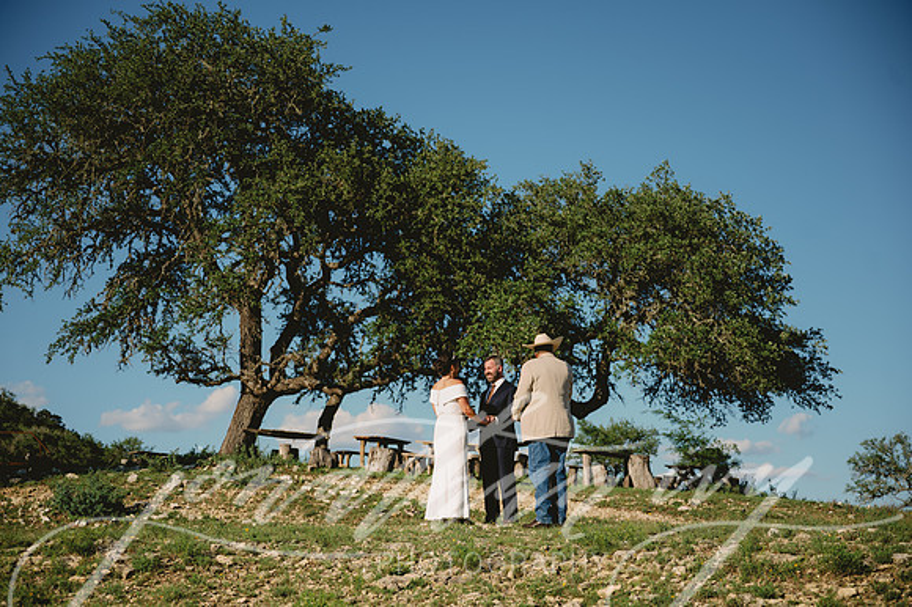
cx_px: 456
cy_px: 304
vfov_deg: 22.6
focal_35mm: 60
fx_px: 1519
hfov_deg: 33.4
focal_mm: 60
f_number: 2.8
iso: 50
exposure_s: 1/1600
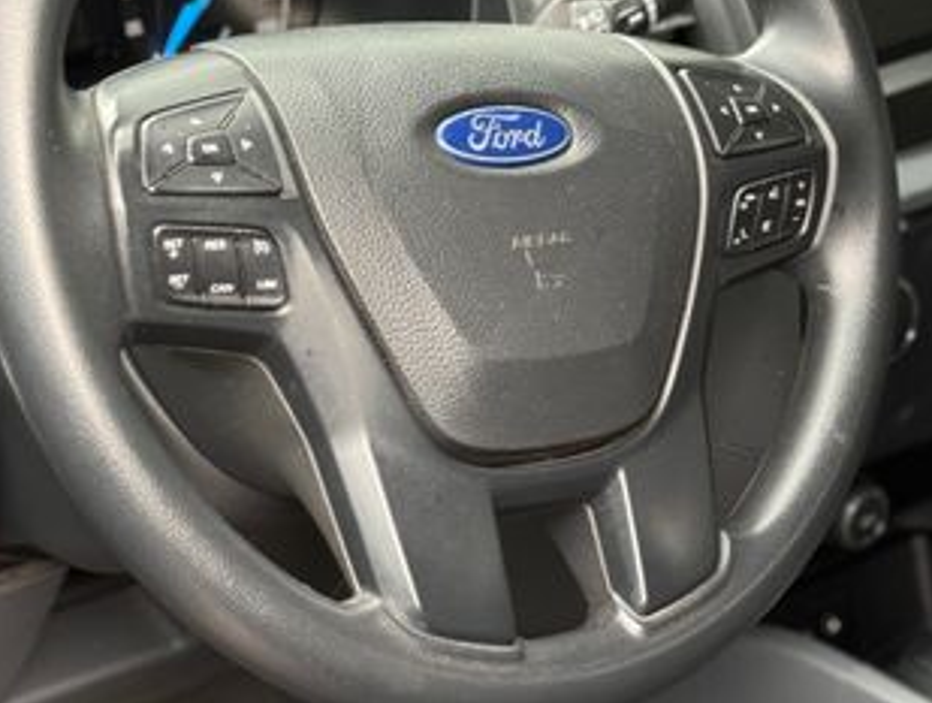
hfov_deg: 26.6
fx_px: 1969
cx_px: 489
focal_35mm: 73
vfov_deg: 20.1
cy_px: 181
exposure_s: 1/60
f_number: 1.78
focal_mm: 6.76
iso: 160
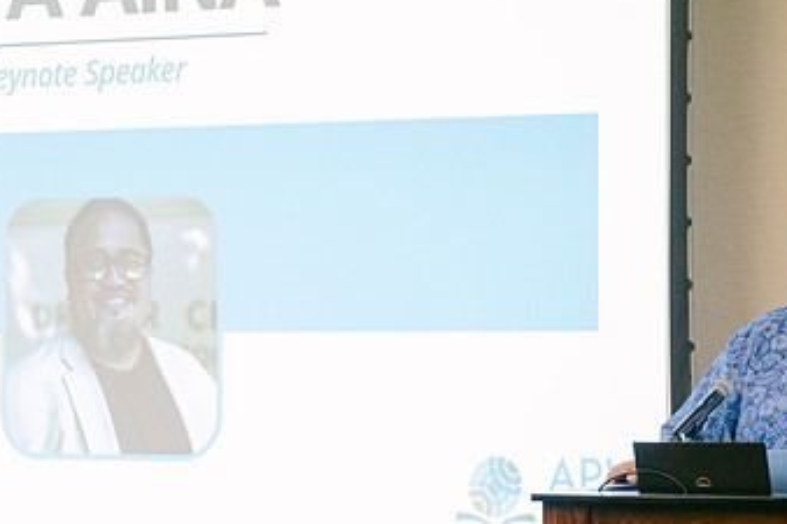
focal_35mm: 170
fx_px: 3714
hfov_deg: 12.1
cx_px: 491
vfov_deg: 8.1
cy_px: 341
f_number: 2.8
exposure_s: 1/125
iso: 2500
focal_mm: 66
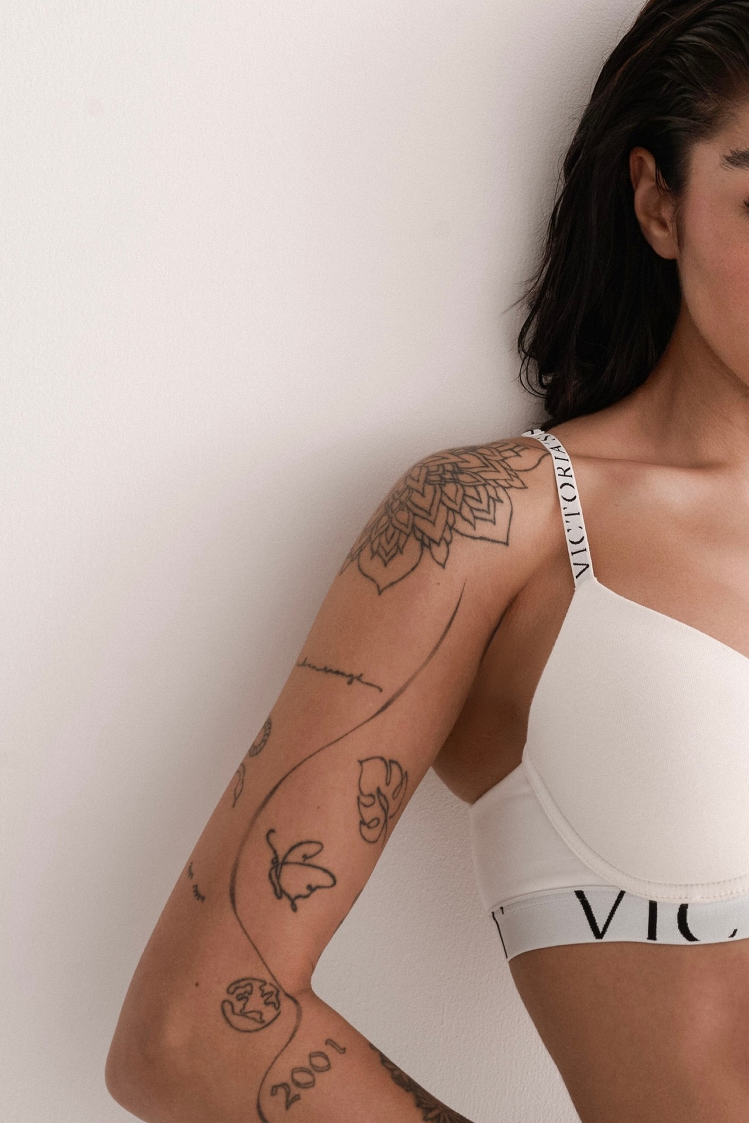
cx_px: 709
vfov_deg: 24.6
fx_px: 2558
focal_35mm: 82
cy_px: 349
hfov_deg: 16.4
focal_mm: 39
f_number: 11
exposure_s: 1/160
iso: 80
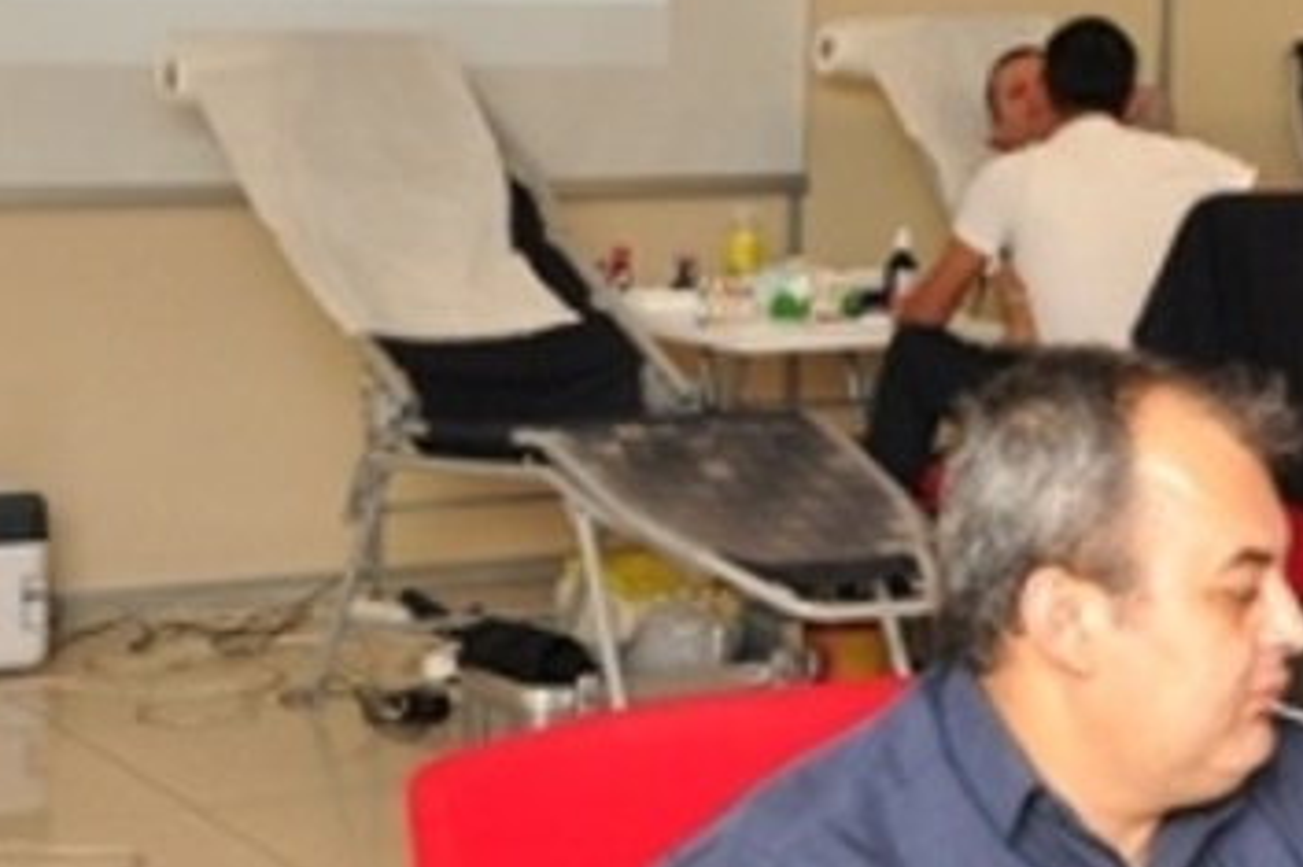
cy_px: 498
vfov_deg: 12.1
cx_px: 1524
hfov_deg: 17.4
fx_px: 4088
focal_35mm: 113
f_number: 8
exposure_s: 1/125
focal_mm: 26
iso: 800
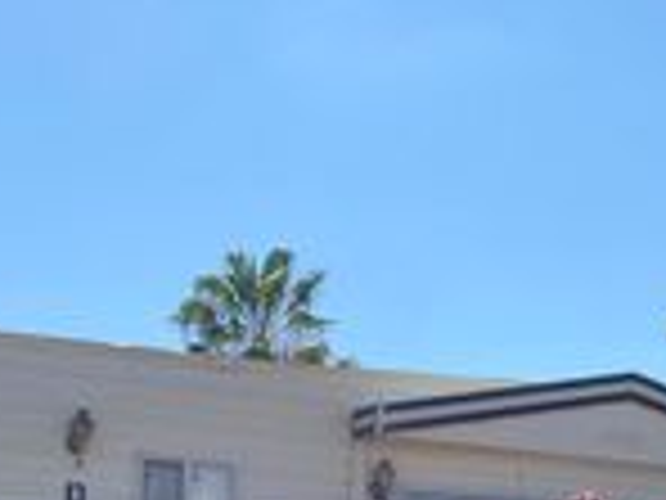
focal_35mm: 88
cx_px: 261
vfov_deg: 15.8
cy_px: 682
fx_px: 1693
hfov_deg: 22.2
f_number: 1.8
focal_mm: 4.25
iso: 32
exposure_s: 1/3731
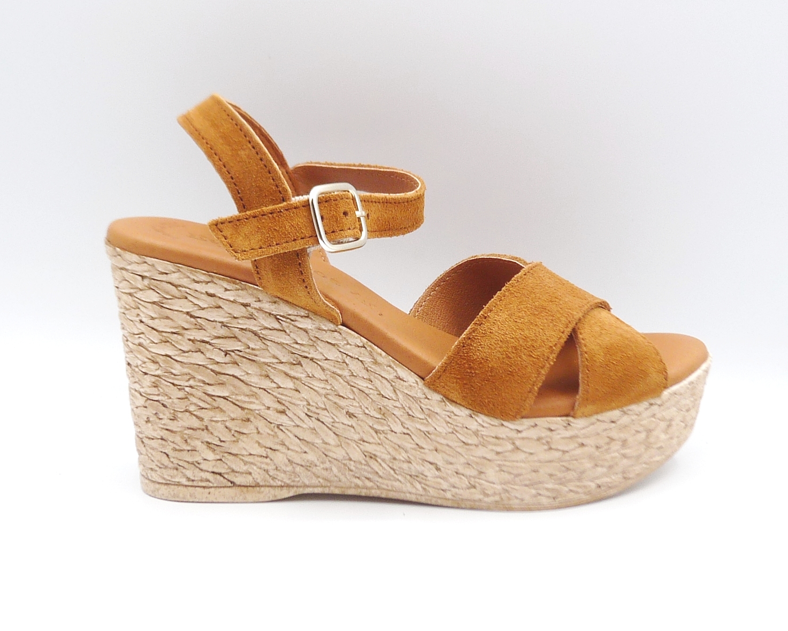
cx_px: 402
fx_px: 1236
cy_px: 313
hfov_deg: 35.4
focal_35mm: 53
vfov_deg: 28.6
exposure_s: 1/100
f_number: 4
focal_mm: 5.1
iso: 100
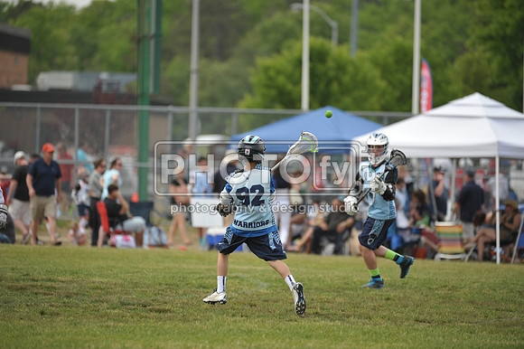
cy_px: 174
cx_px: 262
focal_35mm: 310
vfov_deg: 4.4
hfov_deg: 6.7
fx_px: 4509
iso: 800
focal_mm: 310
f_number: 4
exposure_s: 1/2500
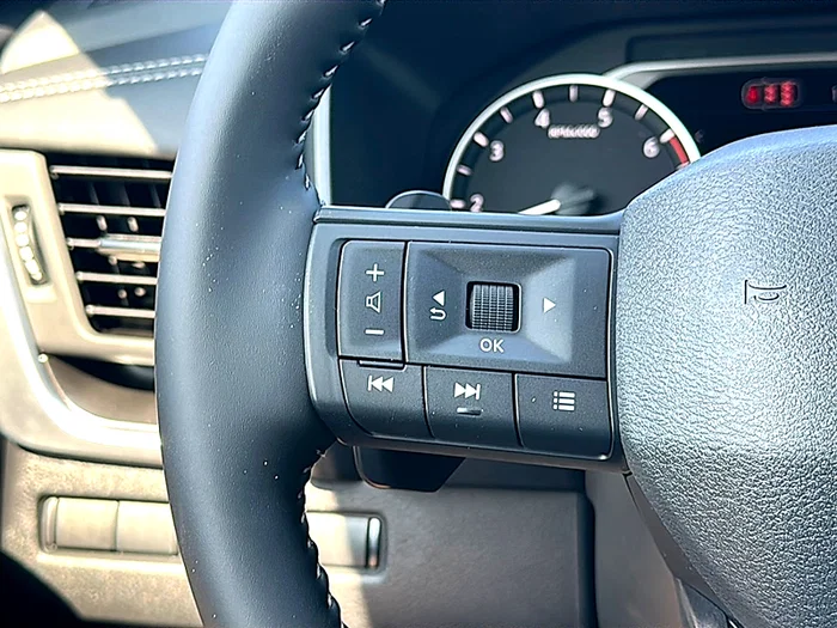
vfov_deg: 31.5
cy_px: 314
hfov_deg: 41.2
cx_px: 418
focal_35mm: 46
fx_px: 1112
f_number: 1.78
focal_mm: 6.86
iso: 64
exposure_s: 1/133
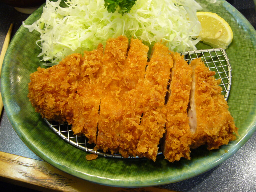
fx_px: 259
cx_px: 128
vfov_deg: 40.7
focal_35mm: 35
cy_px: 96
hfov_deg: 52.6
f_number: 2.8
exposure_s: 1/8
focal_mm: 5.8
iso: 200
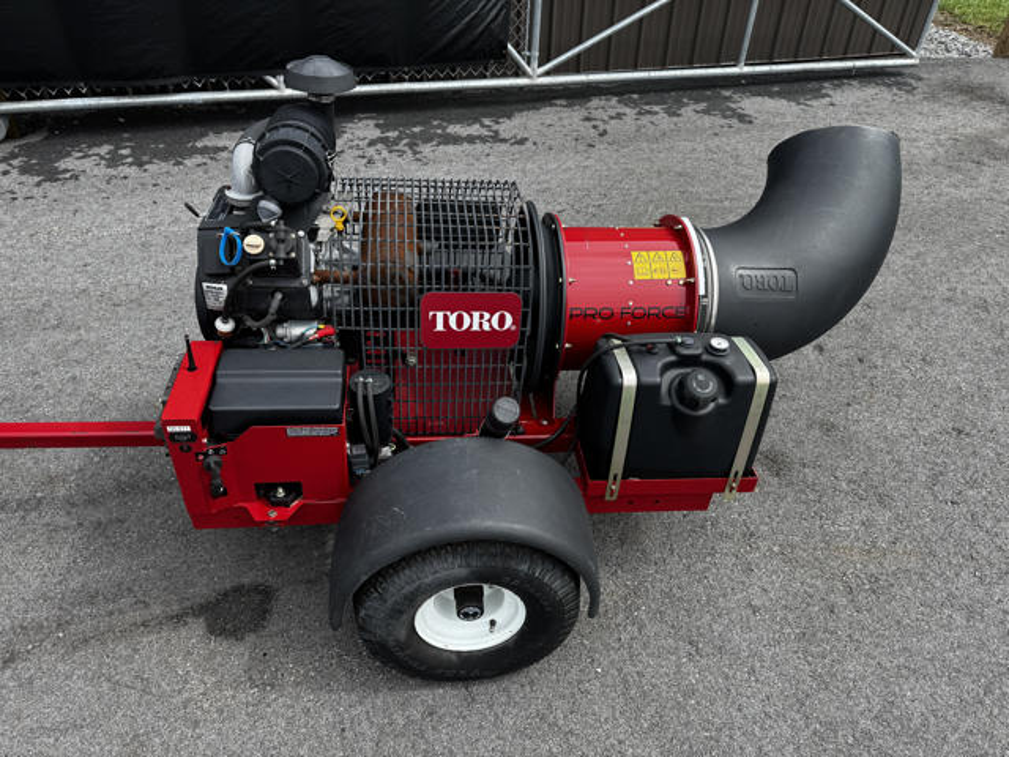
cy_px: 378
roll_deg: -2.1
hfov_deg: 71.6
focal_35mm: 24
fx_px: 700
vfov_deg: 56.8
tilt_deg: -38.3
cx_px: 504
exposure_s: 1/1767
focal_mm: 6.76
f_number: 1.78
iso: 80
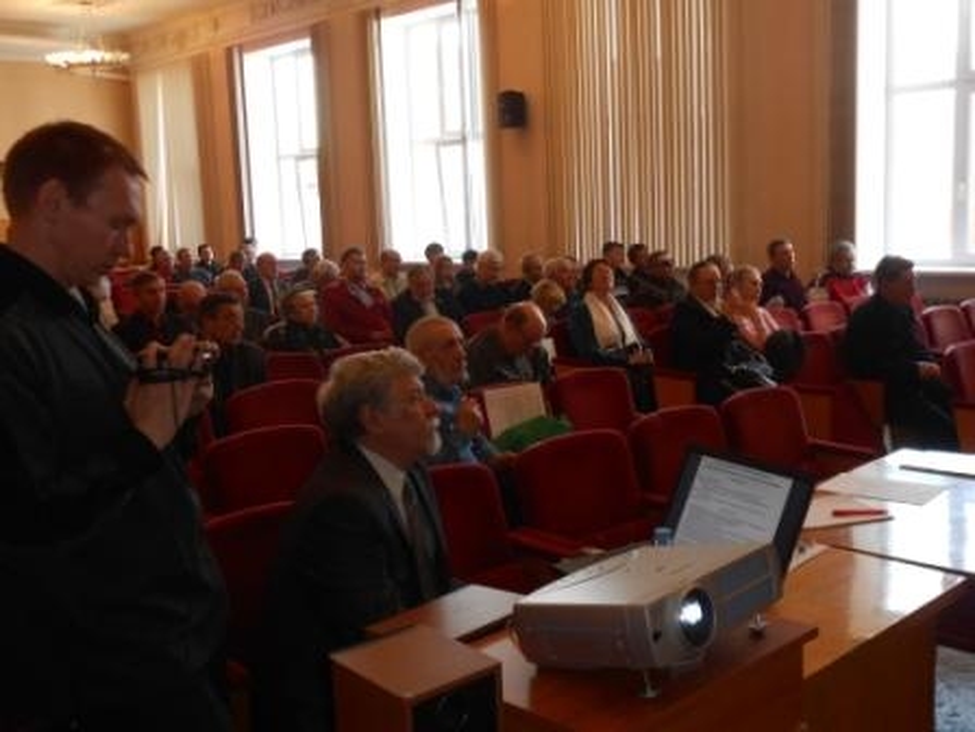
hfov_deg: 49.0
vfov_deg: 37.7
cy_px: 366
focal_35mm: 38
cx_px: 488
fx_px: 1070
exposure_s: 1/30
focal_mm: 6.8
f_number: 4.2
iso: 125
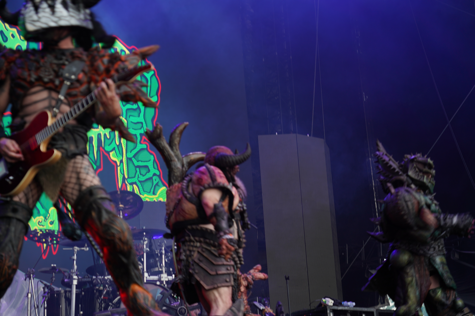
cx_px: 238
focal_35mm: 76
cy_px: 158
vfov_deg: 17.9
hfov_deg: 26.7
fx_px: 1003
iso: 100
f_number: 4
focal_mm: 76
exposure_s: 1/80
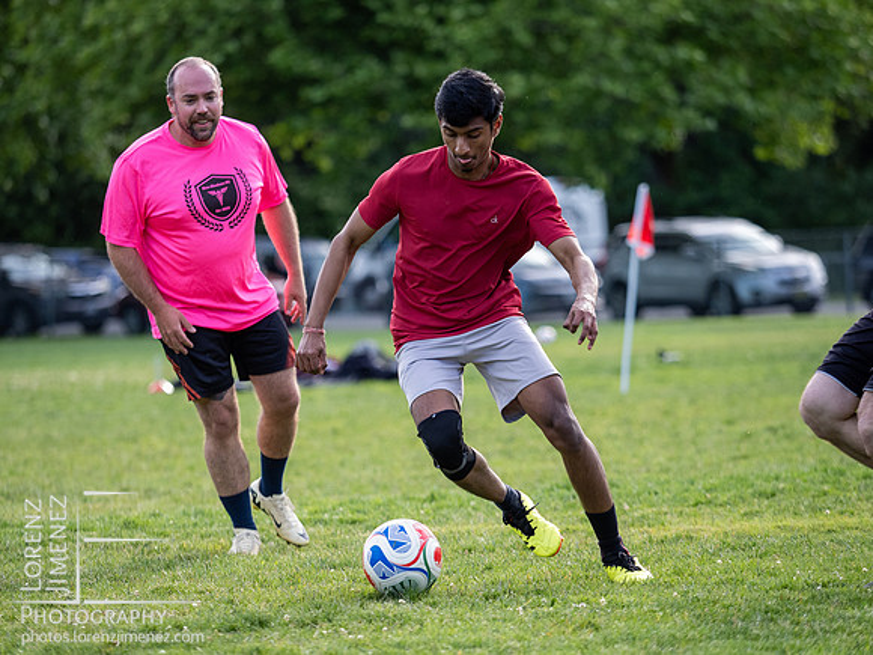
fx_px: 7162
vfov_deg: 5.2
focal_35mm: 284
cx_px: 436
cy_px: 328
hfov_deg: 7.0
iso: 400
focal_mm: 142
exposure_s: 1/1250
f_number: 2.8
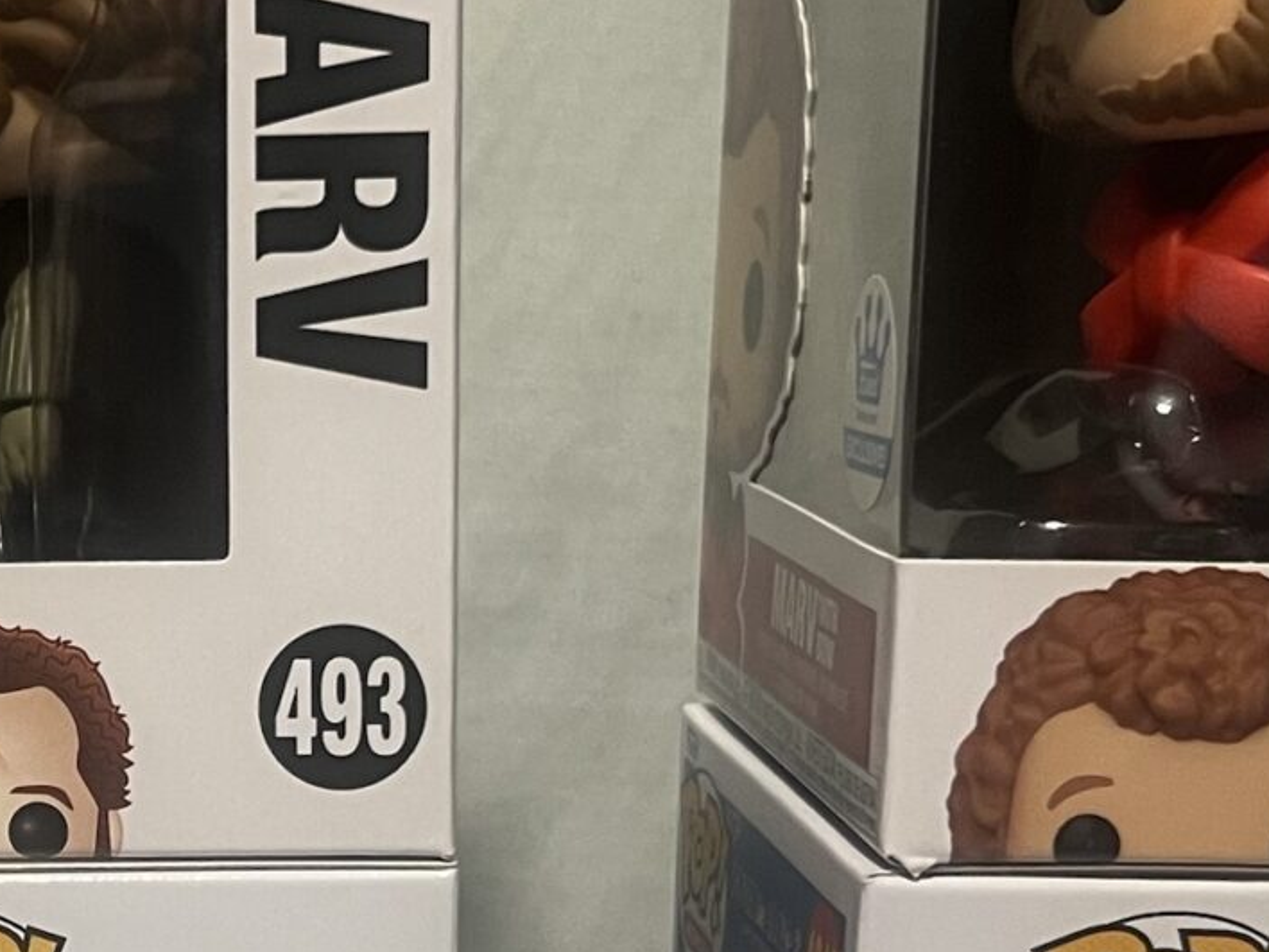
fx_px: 3446
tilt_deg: -10.1
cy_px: 744
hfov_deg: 20.2
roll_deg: +0.4
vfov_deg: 15.6
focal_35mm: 94
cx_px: 2
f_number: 1.5
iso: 200
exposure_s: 1/60
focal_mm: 5.7
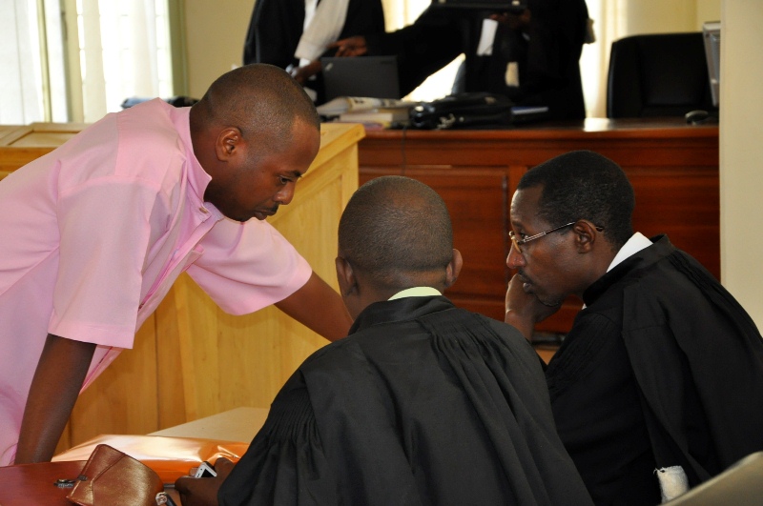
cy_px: 253
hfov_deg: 20.6
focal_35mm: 99
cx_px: 382
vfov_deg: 13.8
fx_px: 2095
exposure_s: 1/80
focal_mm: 66
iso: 1000
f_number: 5.3
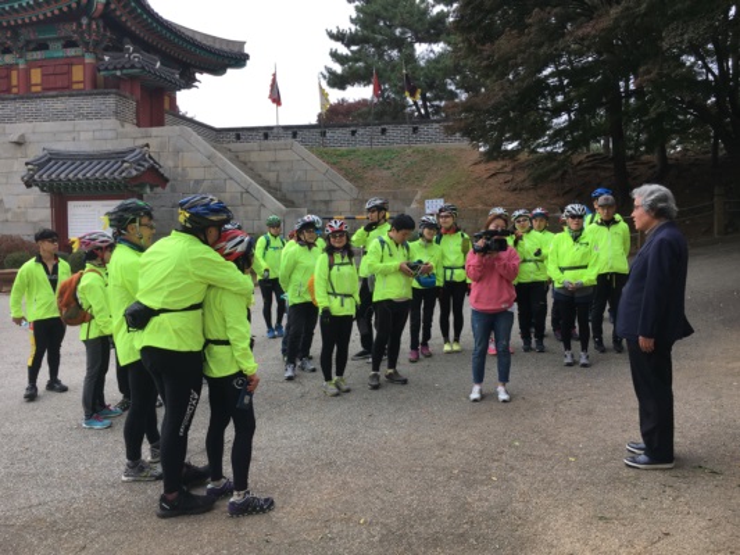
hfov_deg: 61.6
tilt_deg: -4.1
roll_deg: +0.3
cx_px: 370
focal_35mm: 29
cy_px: 278
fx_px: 620
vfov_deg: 48.2
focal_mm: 4.15
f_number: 2.2
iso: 25
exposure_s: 1/237
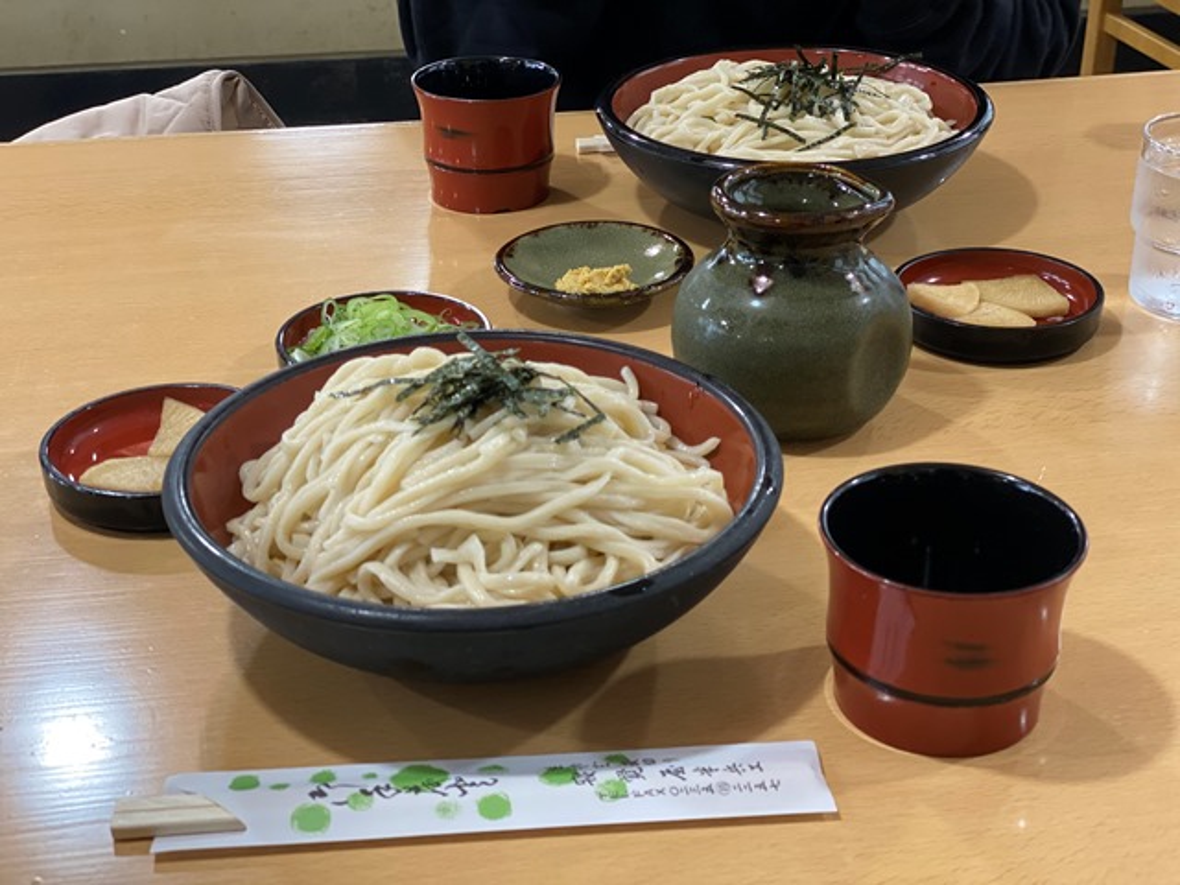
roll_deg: +0.3
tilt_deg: -28.5
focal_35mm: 52
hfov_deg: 36.8
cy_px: 442
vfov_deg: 28.0
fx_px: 1773
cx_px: 590
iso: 160
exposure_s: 1/50
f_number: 2
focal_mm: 6
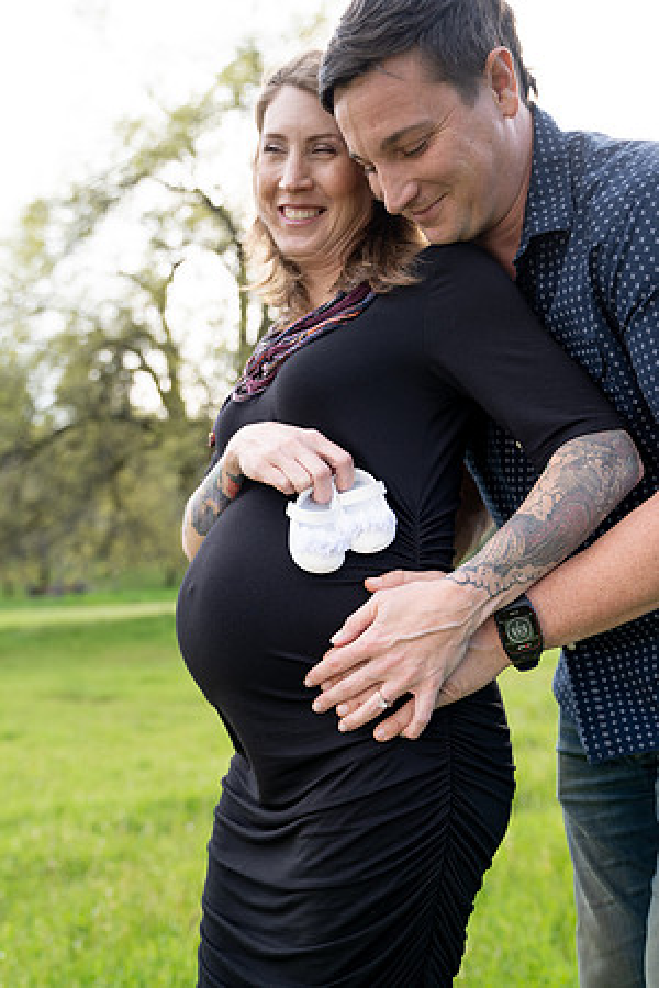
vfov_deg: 51.9
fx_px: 1016
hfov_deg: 35.9
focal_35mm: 37
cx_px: 330
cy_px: 494
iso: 125
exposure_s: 1/125
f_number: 3.2
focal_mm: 37
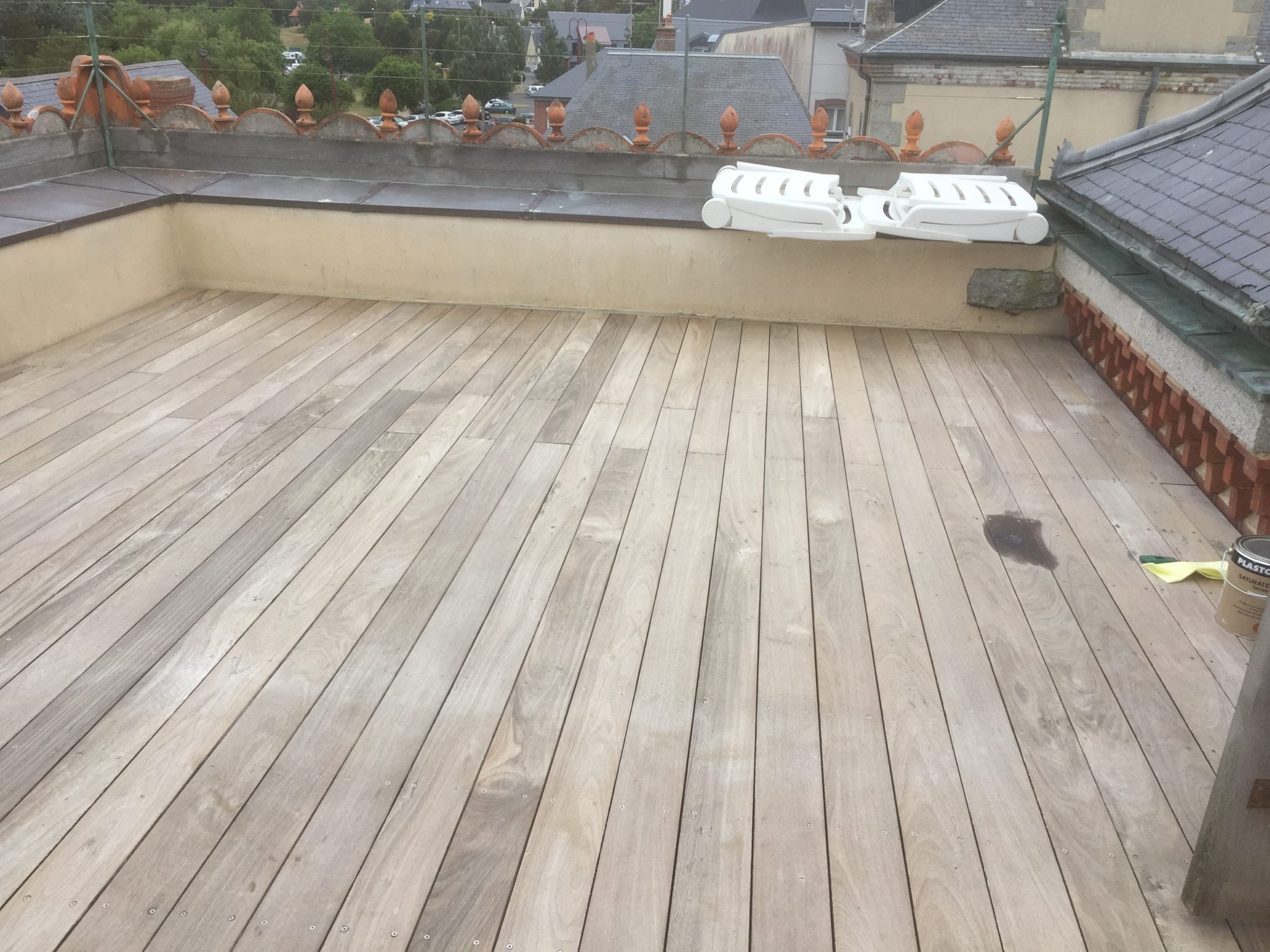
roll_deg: -3.3
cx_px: 635
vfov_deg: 48.2
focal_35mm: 29
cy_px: 476
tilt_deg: -20.4
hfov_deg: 61.7
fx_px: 1064
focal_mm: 4.15
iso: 32
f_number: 2.2
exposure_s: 1/1464
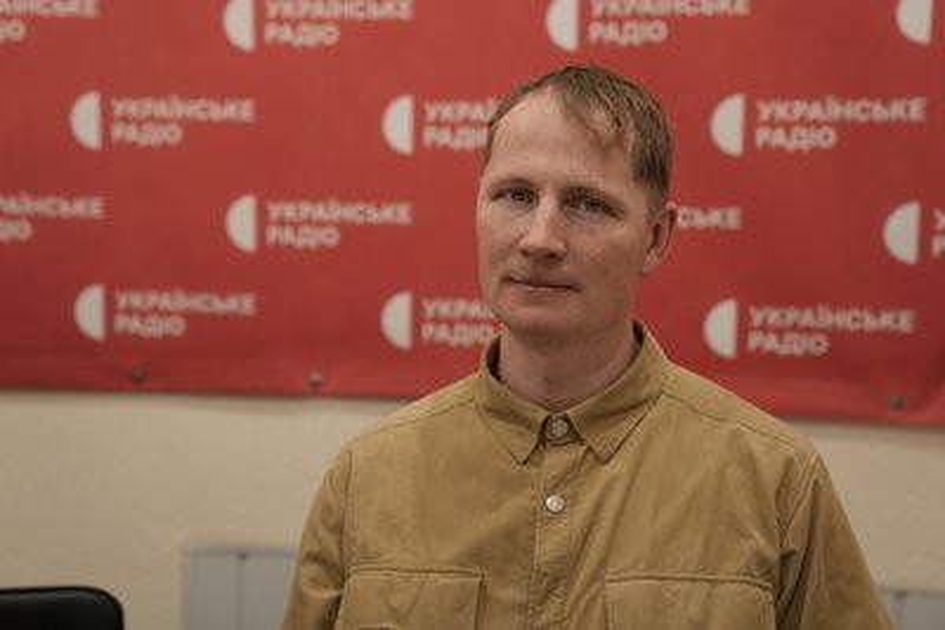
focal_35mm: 52
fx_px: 1365
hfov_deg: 38.2
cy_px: 315
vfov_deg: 26.0
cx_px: 472
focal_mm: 52
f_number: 2.8
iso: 1000
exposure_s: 1/200
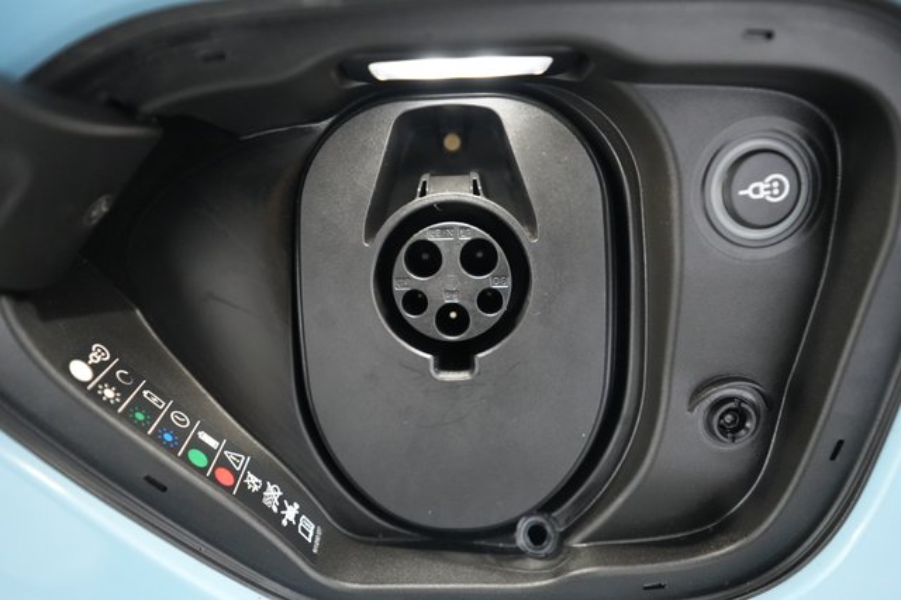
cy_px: 300
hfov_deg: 71.5
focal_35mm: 25
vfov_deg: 51.2
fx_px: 625
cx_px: 450
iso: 6400
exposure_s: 1/60
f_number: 2.8
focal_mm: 25
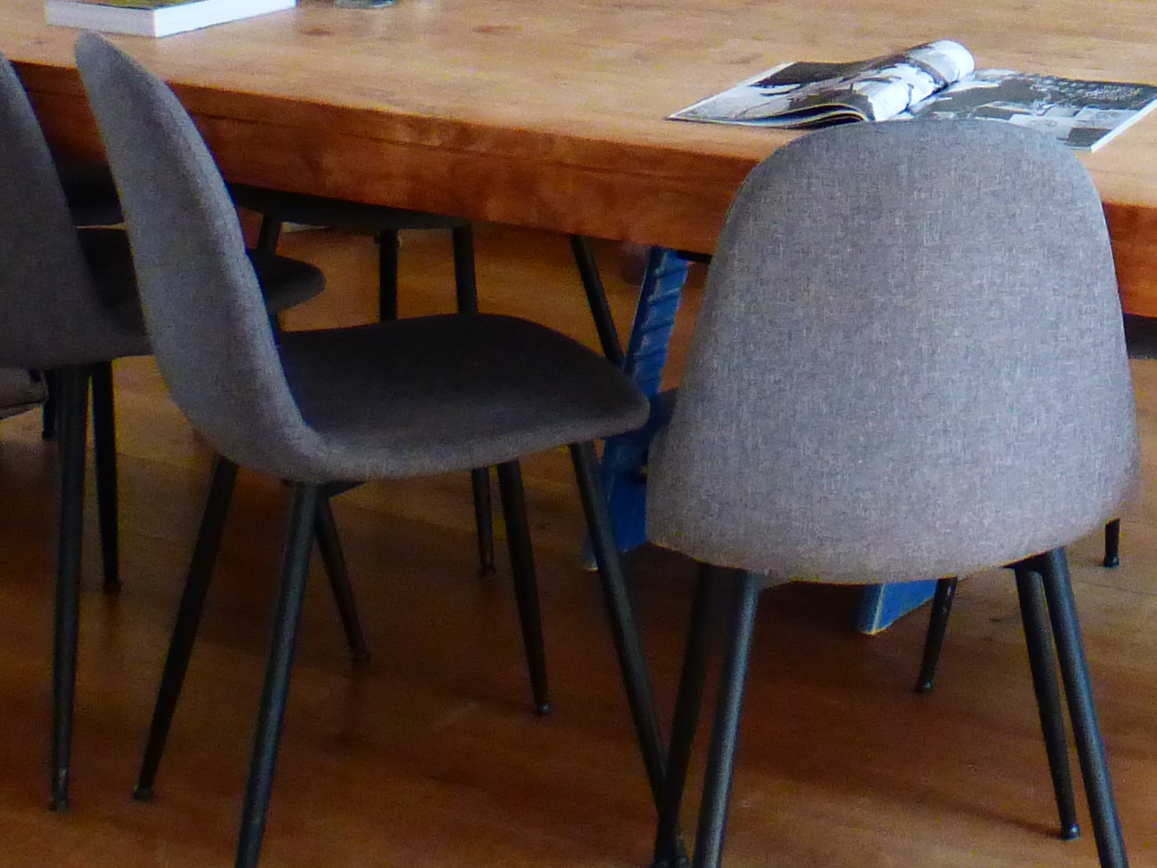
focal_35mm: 83
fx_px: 2774
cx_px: 1118
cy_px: -318
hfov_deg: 22.8
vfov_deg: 16.6
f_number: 3.3
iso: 320
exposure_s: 1/60
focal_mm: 4.3
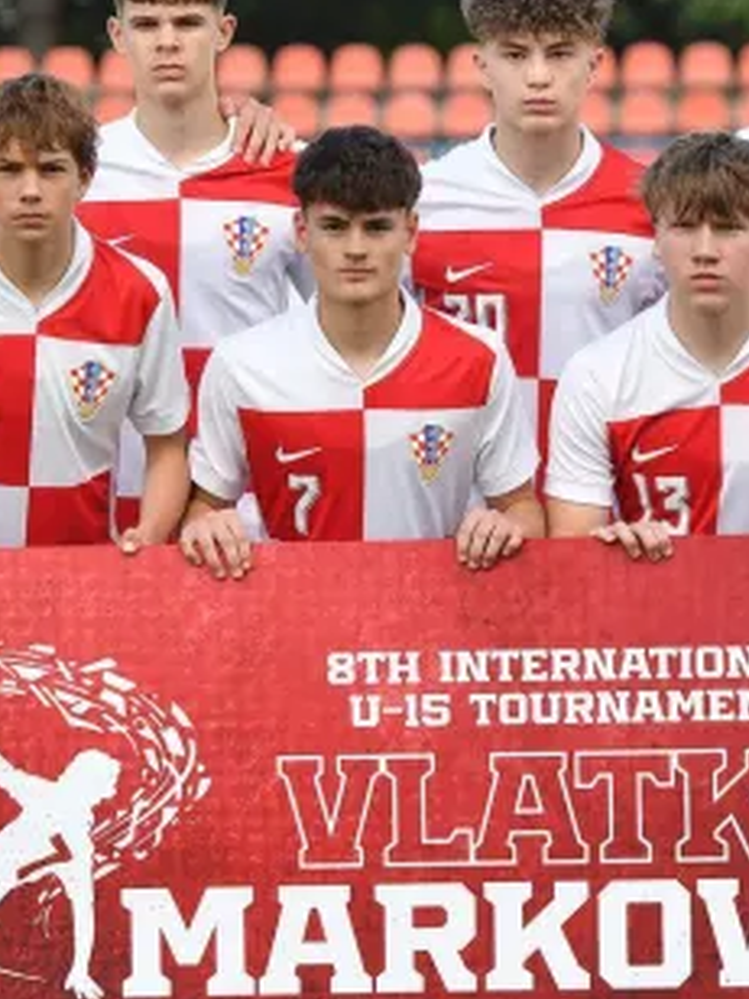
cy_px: 556
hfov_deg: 4.3
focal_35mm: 344
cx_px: 431
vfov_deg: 5.8
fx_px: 9924
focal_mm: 145
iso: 400
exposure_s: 1/1250
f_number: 6.3
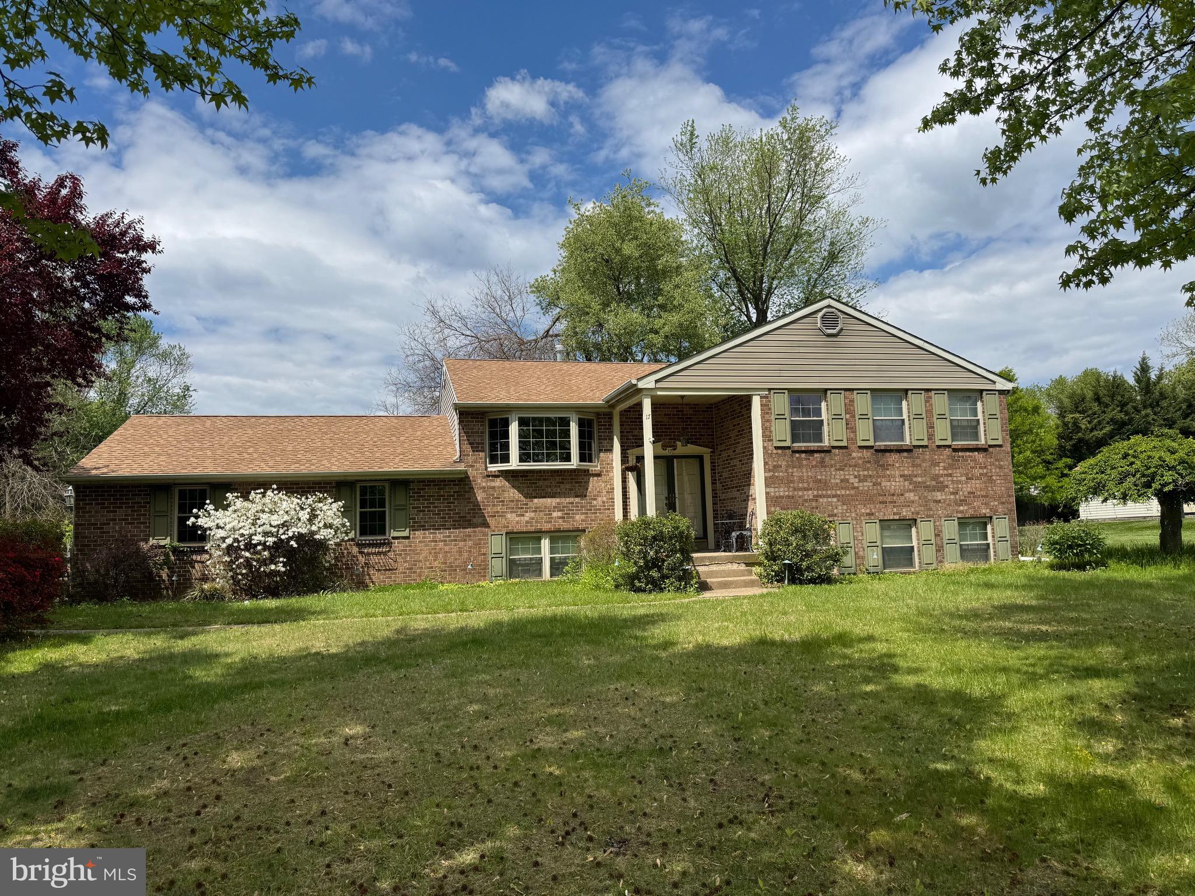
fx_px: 829
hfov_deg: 71.6
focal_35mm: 24
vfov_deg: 56.8
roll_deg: +2.0
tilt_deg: +5.6
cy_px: 448
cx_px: 598
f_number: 1.78
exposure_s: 1/7092
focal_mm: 6.76
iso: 80
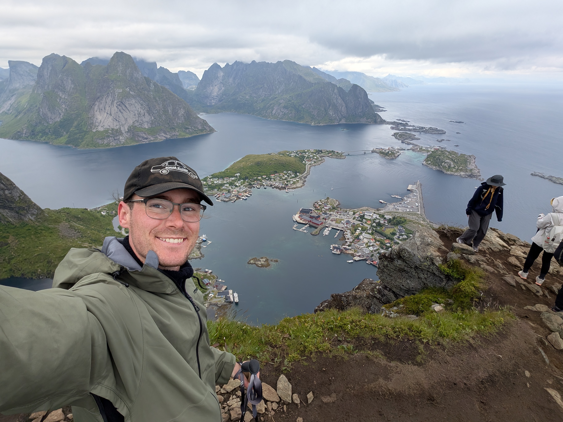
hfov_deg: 87.8
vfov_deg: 71.6
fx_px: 293
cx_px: 282
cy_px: 211
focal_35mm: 18
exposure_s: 1/672
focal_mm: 2.71
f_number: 2.2
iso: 53
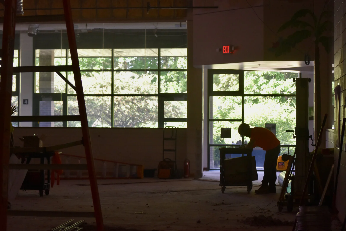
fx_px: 793
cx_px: 173
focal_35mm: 82
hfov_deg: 24.6
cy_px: 116
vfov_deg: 16.6
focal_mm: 55
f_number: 5.6
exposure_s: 1/125
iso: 800
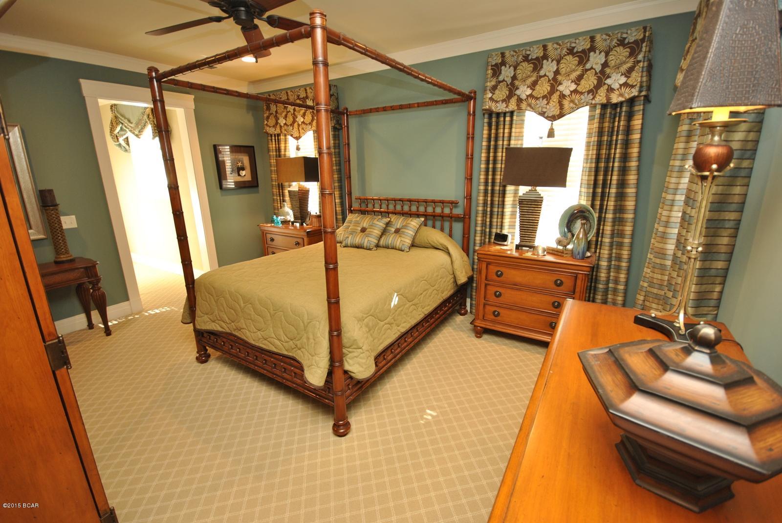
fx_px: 326
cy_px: 262
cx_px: 391
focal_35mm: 15
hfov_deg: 100.3
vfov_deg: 77.5
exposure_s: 1/8
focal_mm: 10
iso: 200
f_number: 4
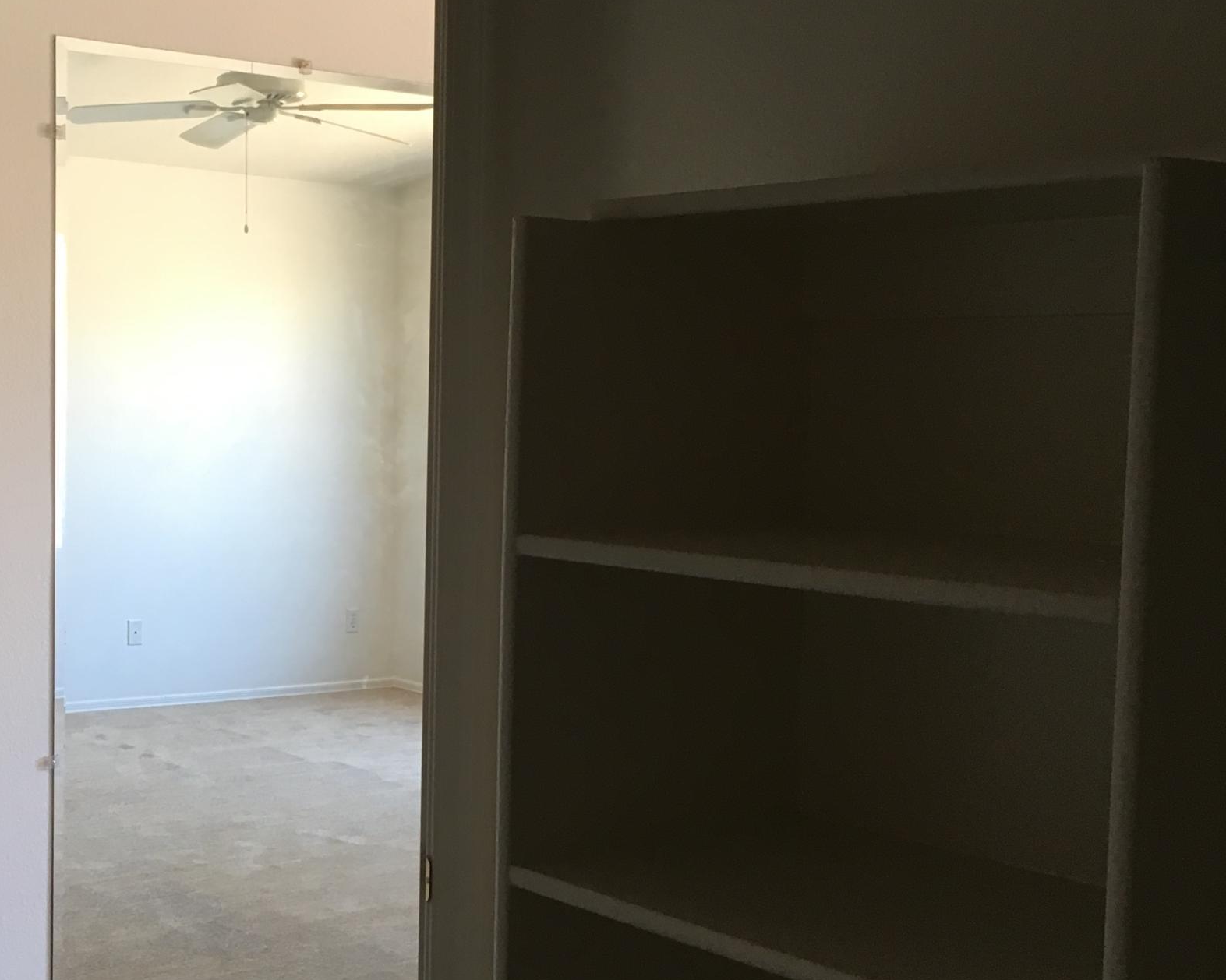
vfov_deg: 28.1
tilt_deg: -6.8
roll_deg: -0.3
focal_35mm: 54
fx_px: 1959
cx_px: 369
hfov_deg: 34.3
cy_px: 557
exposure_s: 1/30
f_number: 2.2
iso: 64
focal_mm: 4.15
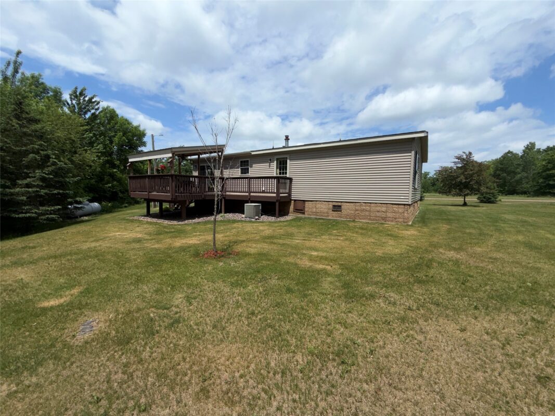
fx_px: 224
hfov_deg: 102.1
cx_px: 278
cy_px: 208
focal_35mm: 14
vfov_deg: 85.7
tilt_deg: -4.3
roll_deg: +0.0
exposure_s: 1/2024
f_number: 2.2
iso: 16
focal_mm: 2.22
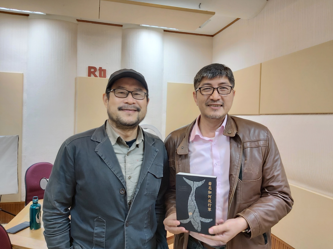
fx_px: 250
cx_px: 166
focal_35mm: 26
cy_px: 124
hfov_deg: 67.3
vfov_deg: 53.1
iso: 200
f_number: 1.7
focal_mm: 3.92
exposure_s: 1/40
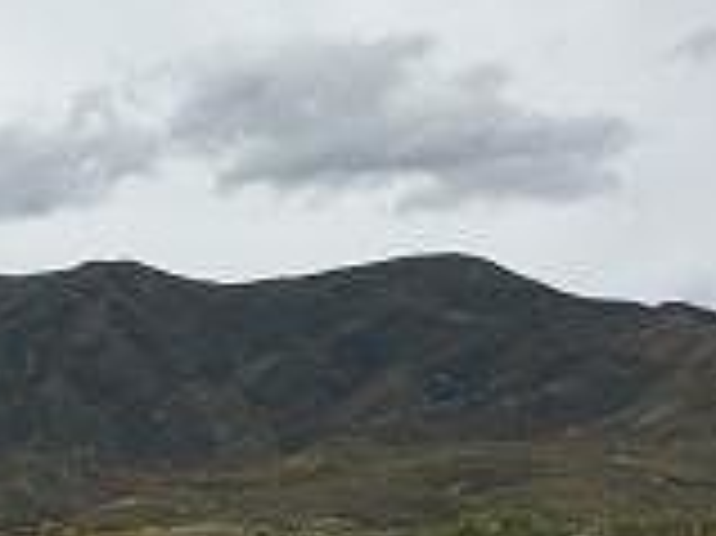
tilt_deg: +0.2
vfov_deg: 12.4
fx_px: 2418
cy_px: 622
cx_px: -117
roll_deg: -1.8
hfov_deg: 16.2
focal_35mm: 117
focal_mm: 4.15
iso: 25
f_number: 2.2
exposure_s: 1/1603
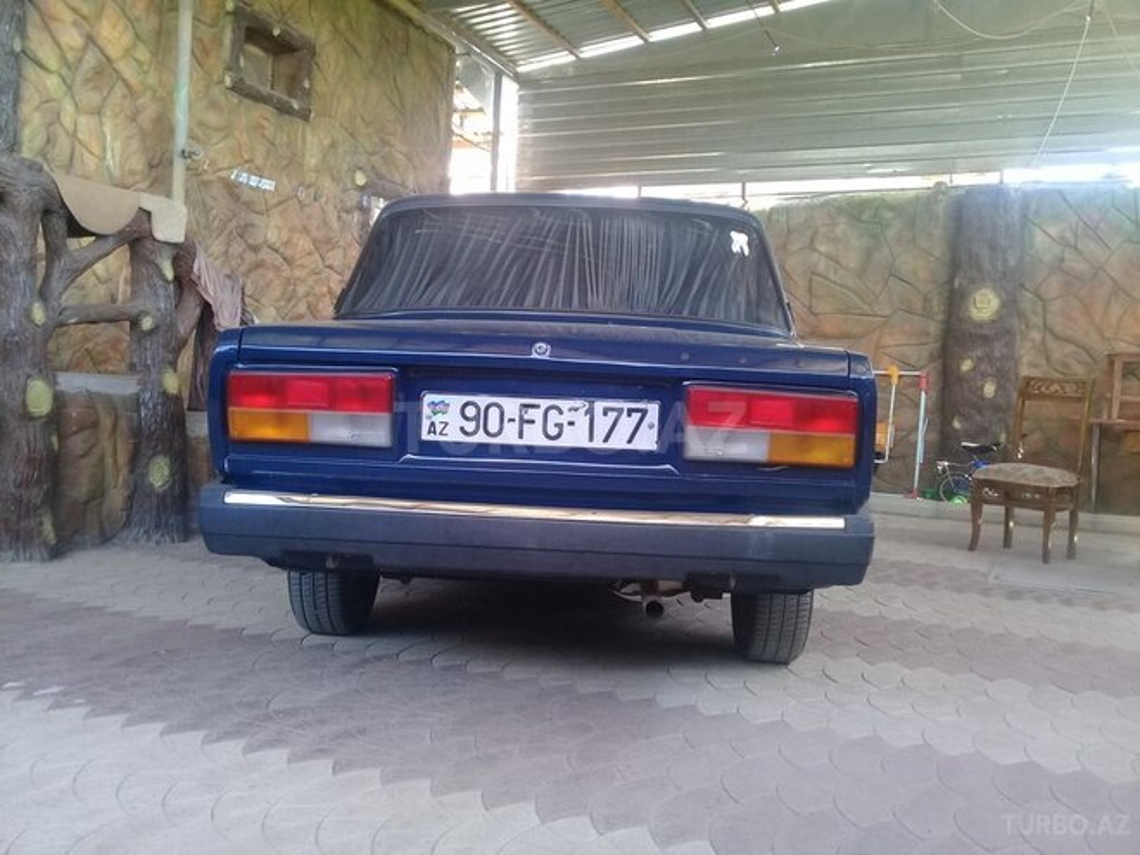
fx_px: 1021
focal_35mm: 31
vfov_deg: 45.4
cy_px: 428
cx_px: 570
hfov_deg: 58.4
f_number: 2.2
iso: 64
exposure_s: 1/40
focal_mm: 3.3
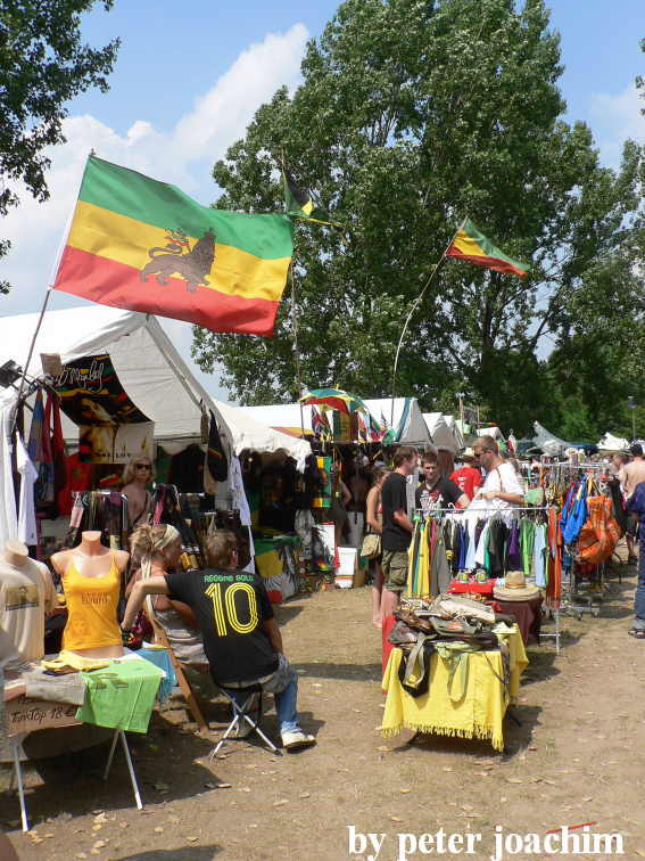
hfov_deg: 40.7
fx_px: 870
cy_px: 430
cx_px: 322
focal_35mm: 35
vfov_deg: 52.6
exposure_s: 1/400
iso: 64
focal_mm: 6
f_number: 5
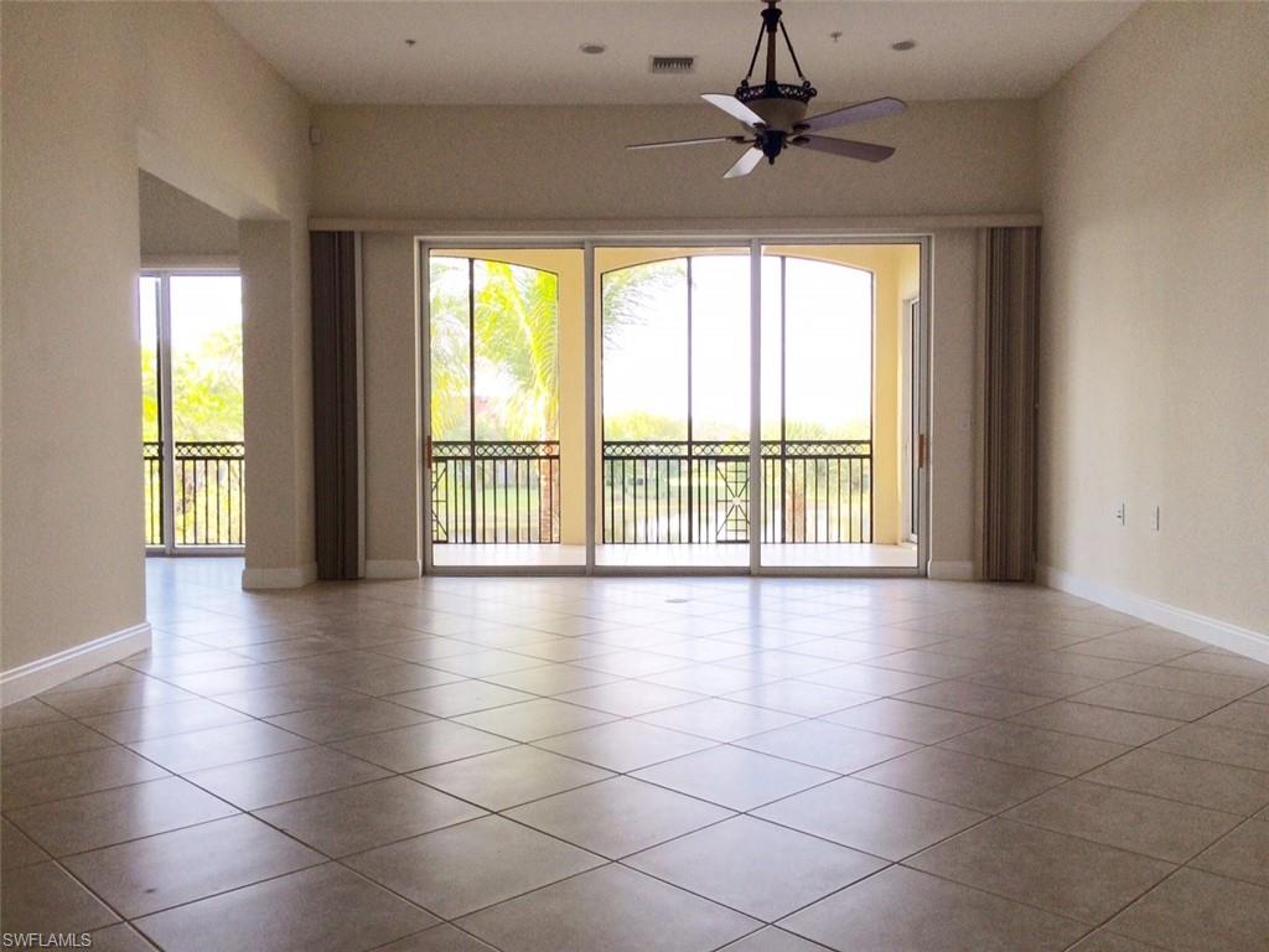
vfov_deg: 48.2
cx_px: 634
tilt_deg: -1.3
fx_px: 1063
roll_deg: +0.8
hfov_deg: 61.7
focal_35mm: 29
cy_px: 476
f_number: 2.2
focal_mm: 4.15
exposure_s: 1/129
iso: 32
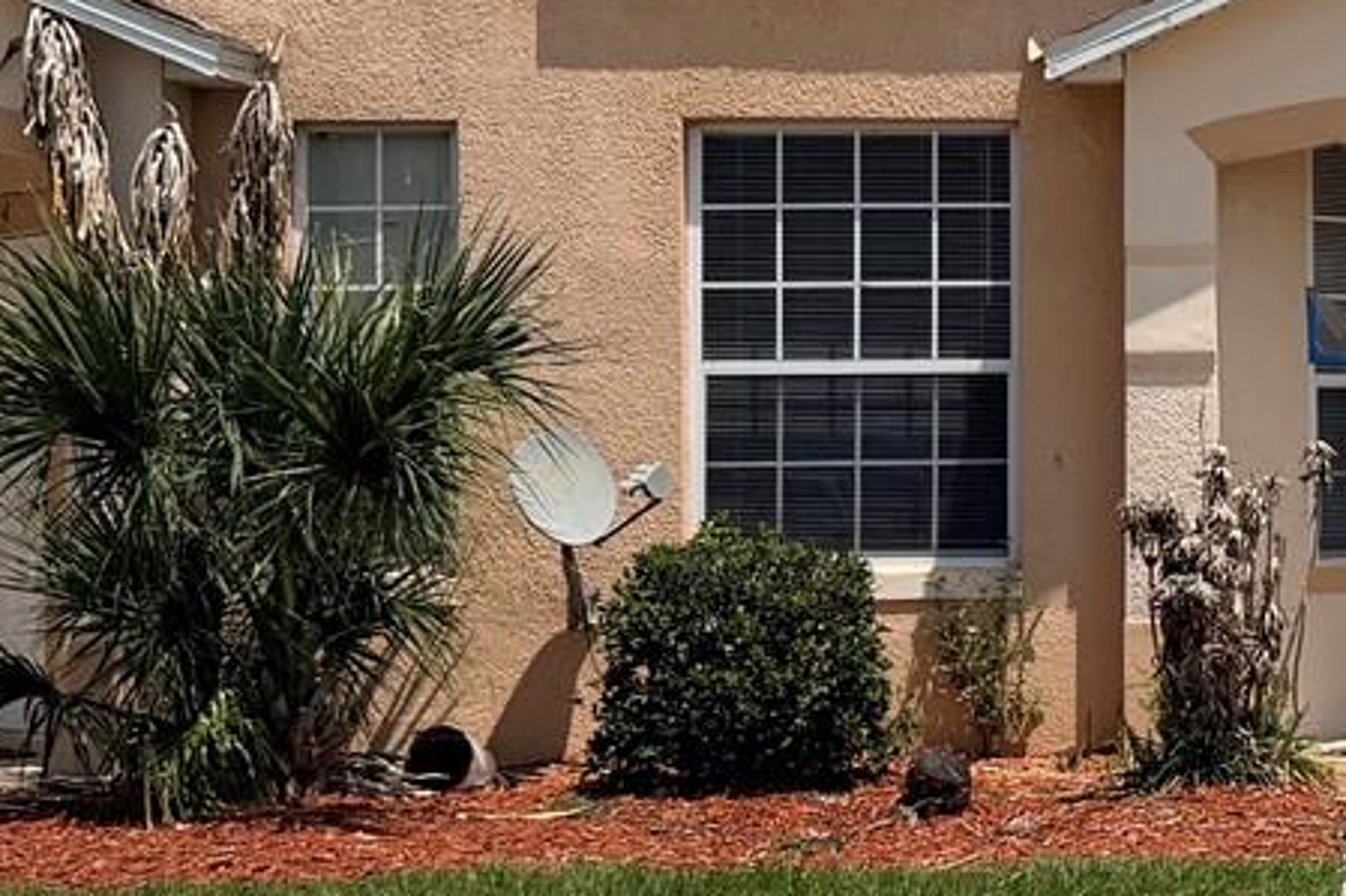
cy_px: 294
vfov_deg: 15.3
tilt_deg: +3.1
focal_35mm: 89
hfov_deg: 21.6
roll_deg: +0.4
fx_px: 3326
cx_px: 1514
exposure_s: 1/10309
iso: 80
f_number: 1.78
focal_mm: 6.76
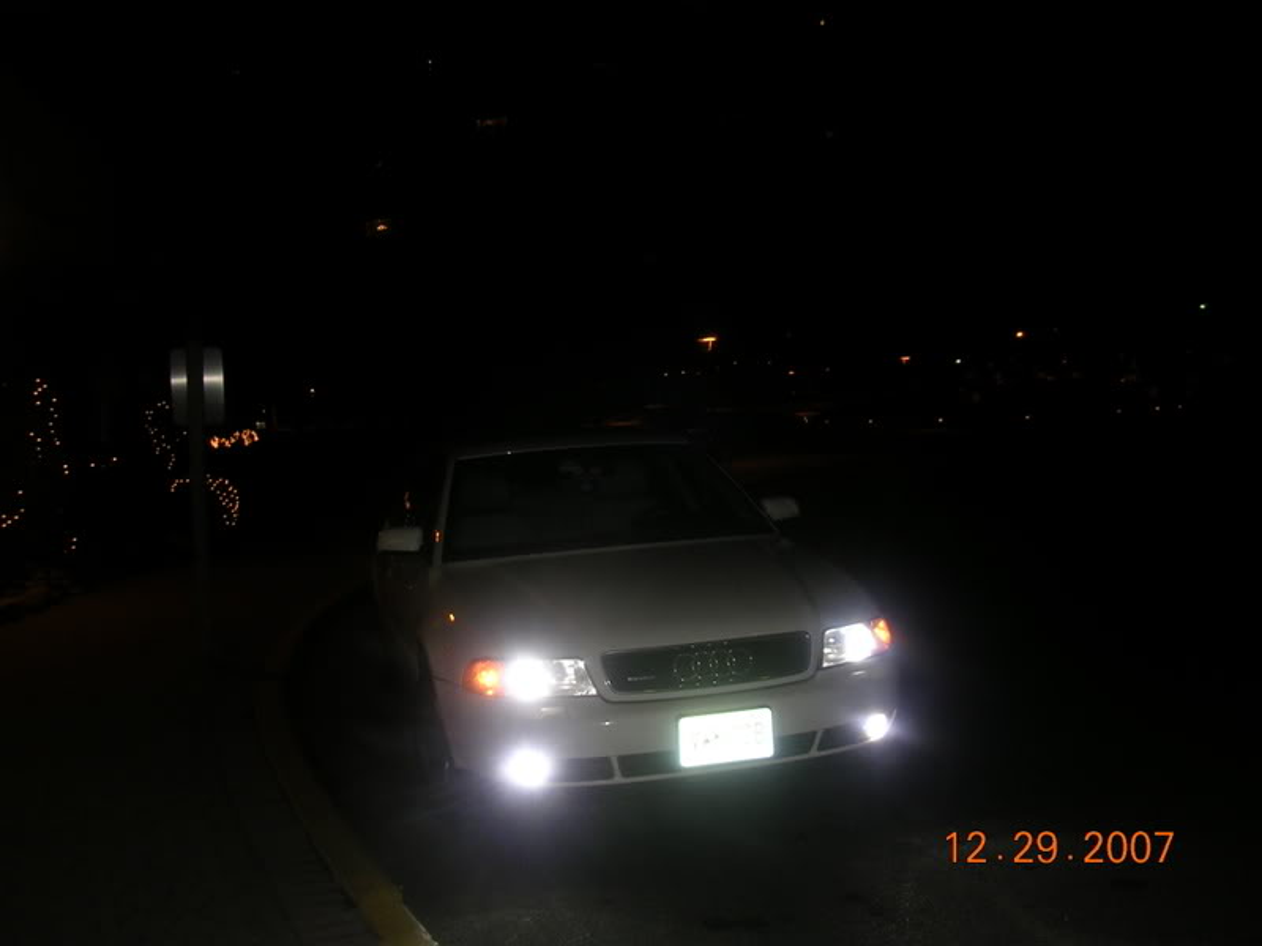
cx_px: 631
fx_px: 1385
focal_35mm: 38
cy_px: 473
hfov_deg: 49.0
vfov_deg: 37.7
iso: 50
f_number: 2.8
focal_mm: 5.8
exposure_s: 1/60.1
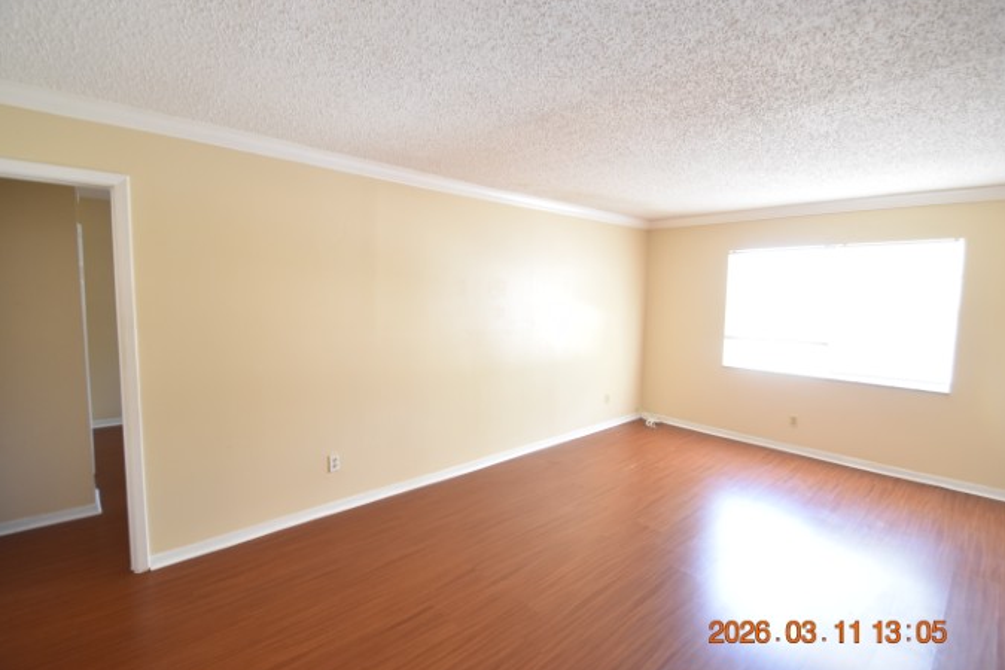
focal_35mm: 16
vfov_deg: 73.7
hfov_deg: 96.7
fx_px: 447
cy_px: 329
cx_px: 512
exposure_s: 1/20
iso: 800
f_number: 3.5
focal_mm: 10
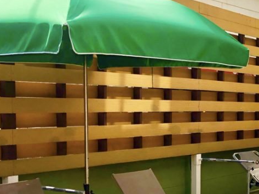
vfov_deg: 20.4
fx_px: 531
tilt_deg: -4.2
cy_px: 163
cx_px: 238
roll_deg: +1.1
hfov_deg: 26.4
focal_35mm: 71
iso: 20
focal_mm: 3.99
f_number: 1.8
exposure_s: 1/1116
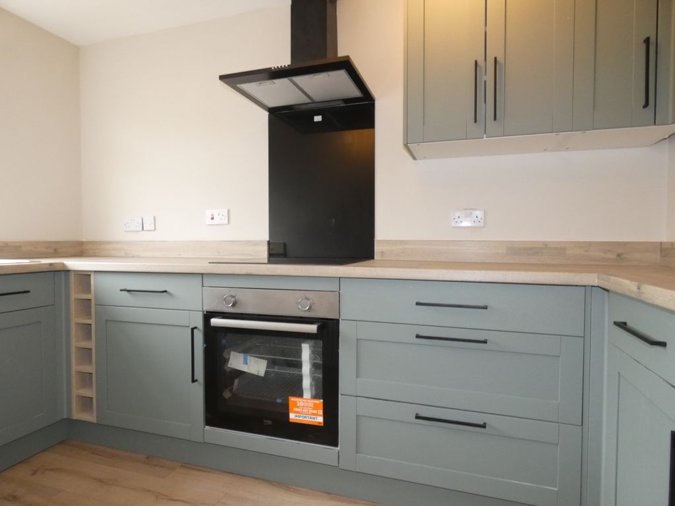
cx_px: 338
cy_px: 253
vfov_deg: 66.0
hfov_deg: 81.7
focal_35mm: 20
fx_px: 390
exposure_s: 1/60
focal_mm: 3.6
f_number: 2.8
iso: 400
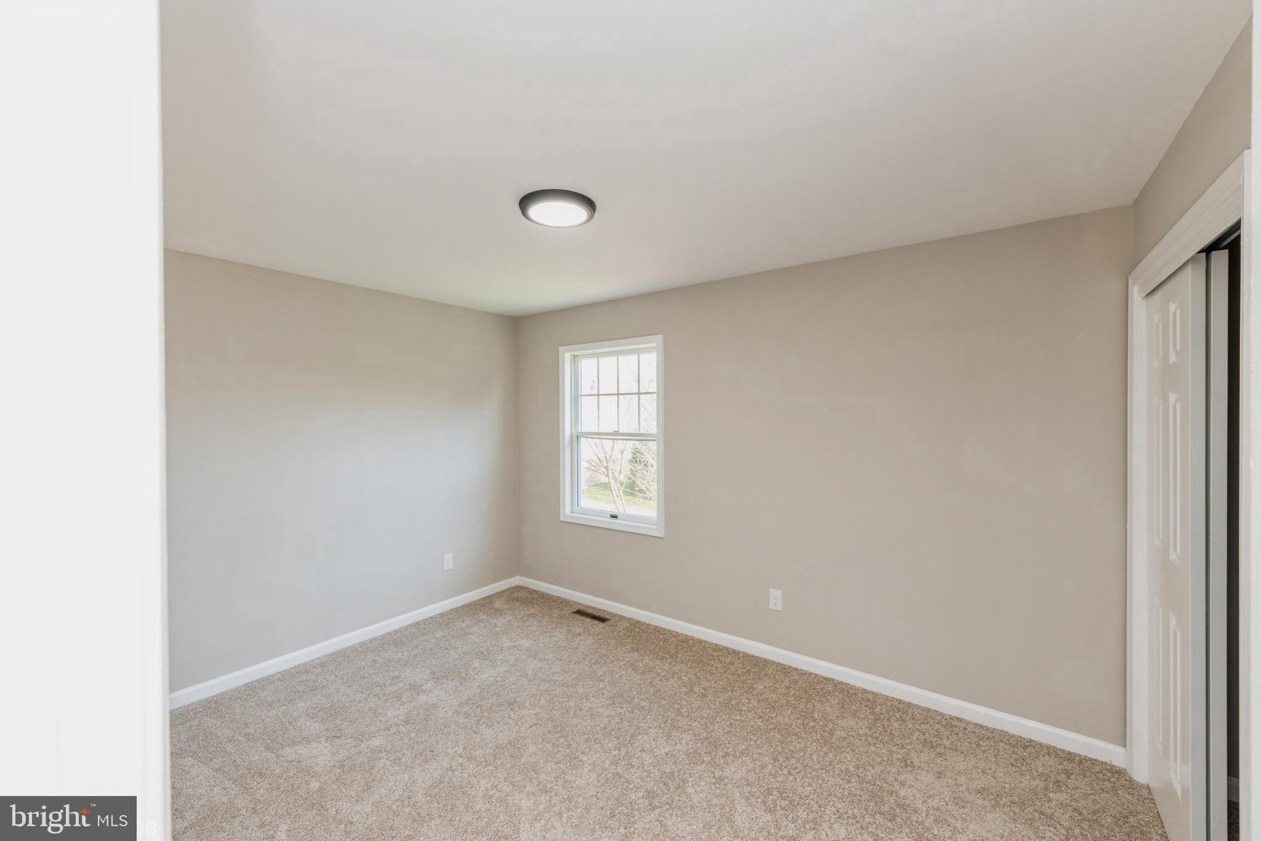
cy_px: 420
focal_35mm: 14
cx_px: 630
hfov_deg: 104.3
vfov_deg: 81.2
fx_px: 490
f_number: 8
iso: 200
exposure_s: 1/10
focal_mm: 14
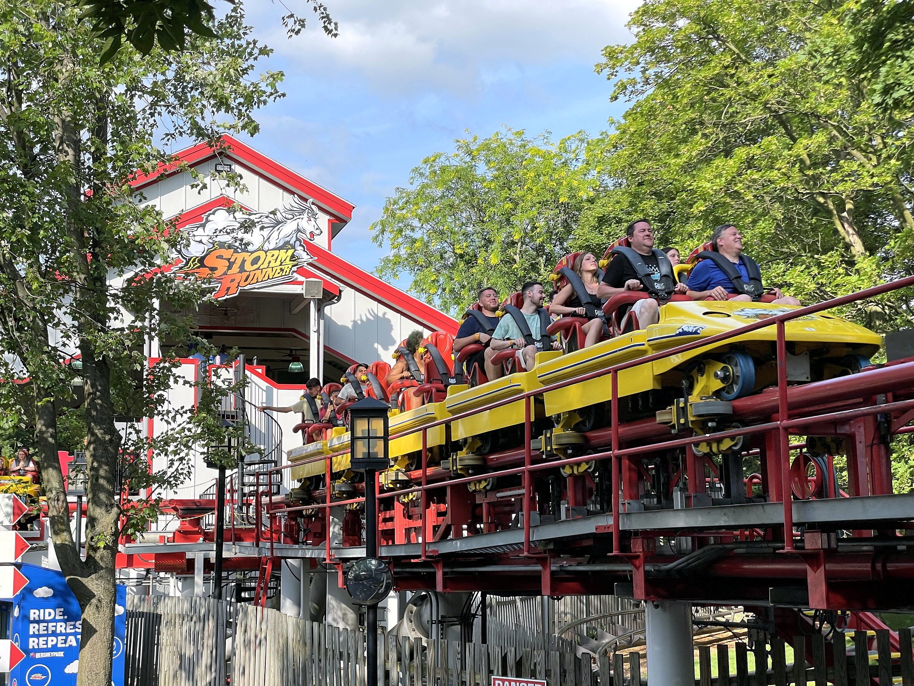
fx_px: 1373
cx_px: 457
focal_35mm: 52
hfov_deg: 36.8
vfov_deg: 28.0
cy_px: 343
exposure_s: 1/675
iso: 25
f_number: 2
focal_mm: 6
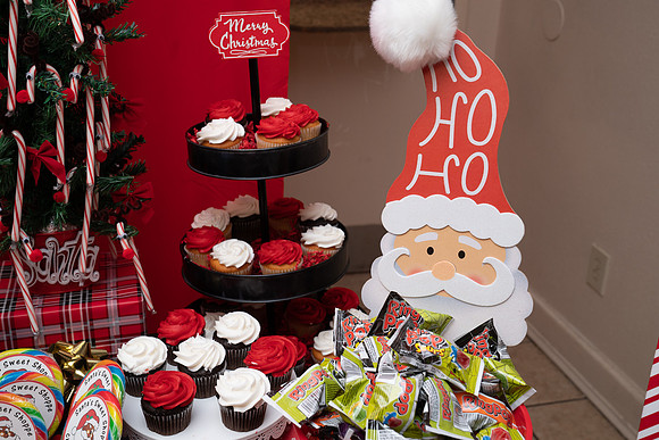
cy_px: 220
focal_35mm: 44
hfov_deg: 44.5
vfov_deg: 30.5
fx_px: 806
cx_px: 330
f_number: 7.1
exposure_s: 1/80
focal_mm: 44
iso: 400
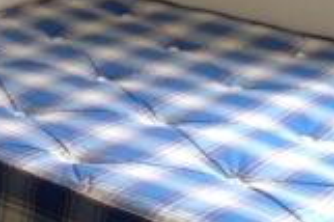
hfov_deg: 14.8
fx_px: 1223
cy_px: 163
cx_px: -119
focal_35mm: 132
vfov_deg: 10.3
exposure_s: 1/20
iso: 80
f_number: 2.4
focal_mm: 4.28
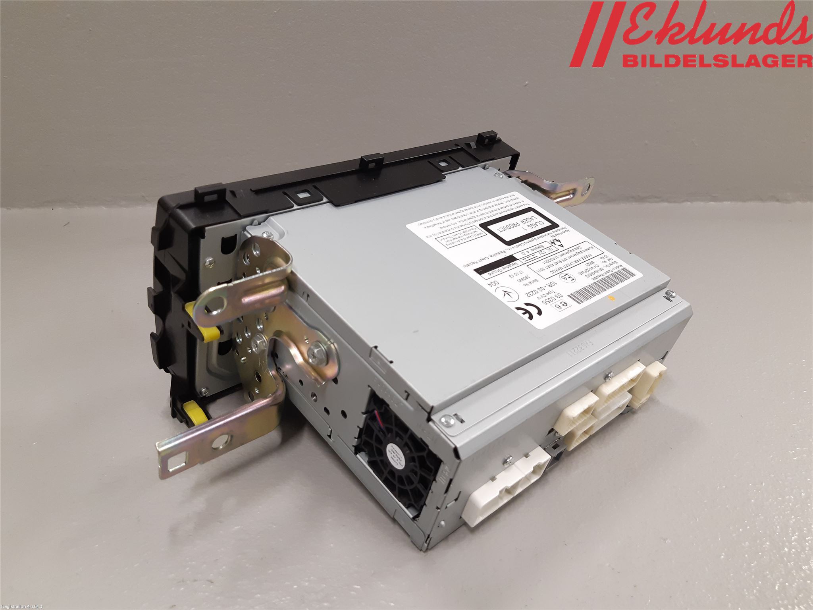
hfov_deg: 67.3
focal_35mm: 26
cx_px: 406
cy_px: 305
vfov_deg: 53.1
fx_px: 611
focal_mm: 3.93
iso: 160
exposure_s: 1/50
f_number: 1.7
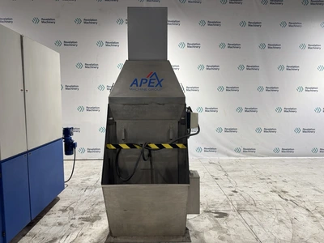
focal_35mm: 24
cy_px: 122
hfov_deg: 71.6
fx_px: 225
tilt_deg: -5.6
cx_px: 162
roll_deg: +0.3
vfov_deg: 56.8
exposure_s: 1/120
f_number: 1.78
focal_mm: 6.76
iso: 125
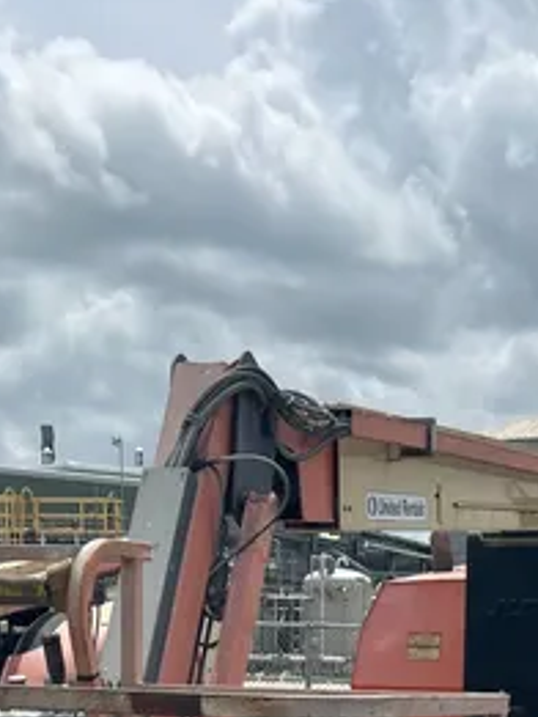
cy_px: 911
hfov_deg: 20.0
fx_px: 1512
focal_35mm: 73
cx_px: 404
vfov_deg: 23.8
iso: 50
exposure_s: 1/8696
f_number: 1.5
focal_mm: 5.7
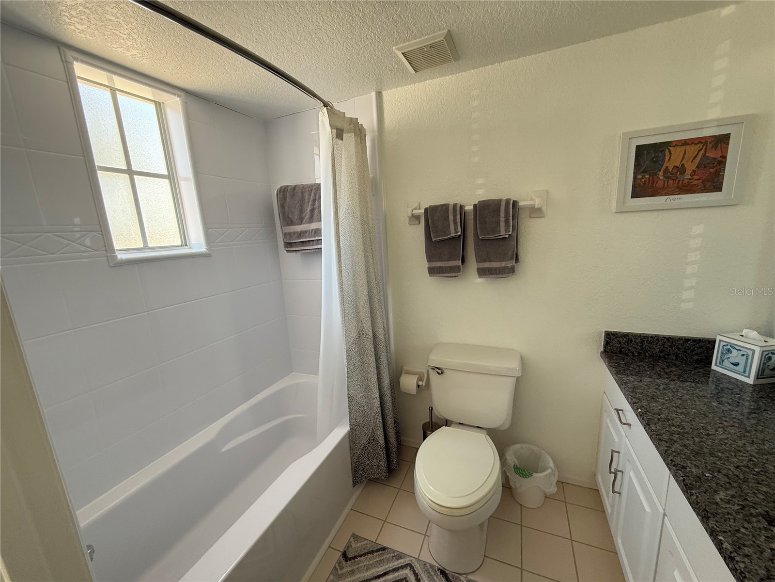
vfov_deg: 85.7
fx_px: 313
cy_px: 291
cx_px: 388
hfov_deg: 102.1
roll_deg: +3.3
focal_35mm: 14
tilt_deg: -10.4
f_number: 2.2
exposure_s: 1/99
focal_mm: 2.22
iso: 250
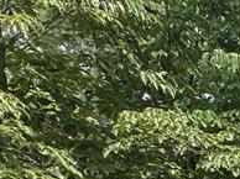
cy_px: 375
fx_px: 512
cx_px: 614
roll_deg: +1.4
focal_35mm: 74
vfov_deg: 15.3
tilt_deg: -12.4
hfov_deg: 14.0
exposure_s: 1/1087
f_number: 2.2
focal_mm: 2.22
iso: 50
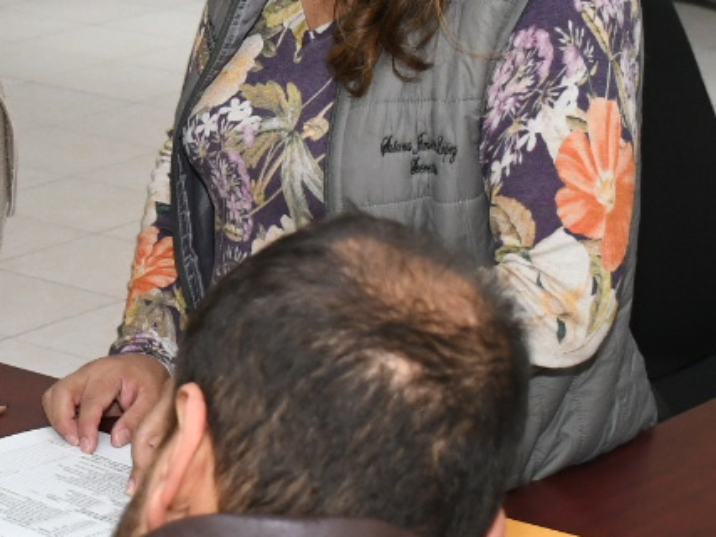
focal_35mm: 146
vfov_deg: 10.1
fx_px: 3019
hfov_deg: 13.2
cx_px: -104
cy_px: -8
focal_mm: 27
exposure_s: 1/125
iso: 1250
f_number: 5.6
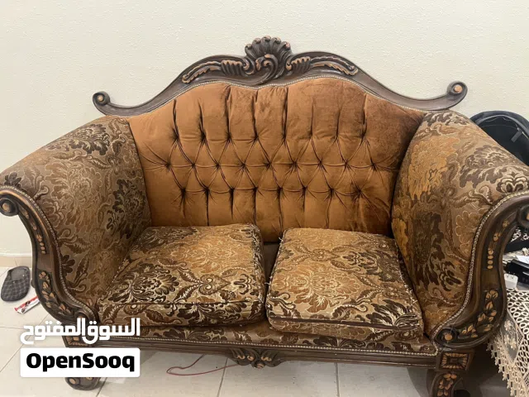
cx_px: 264
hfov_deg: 67.3
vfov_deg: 53.1
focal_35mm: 26
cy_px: 198
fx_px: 397
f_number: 1.6
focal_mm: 5.1
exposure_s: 1/60
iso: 400
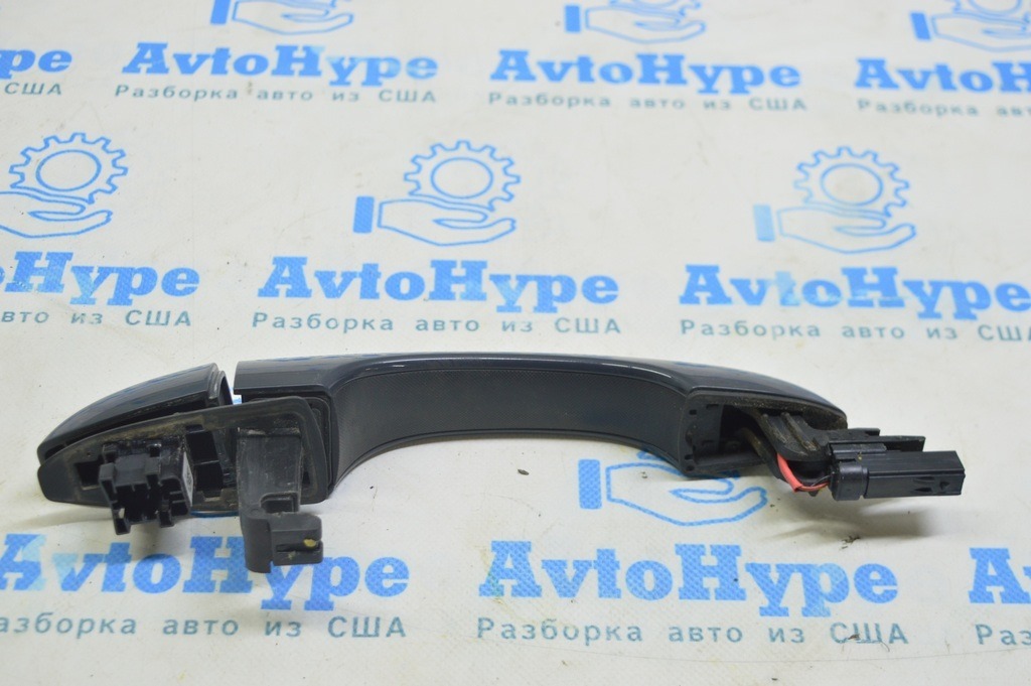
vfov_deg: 23.7
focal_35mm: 57
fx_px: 1631
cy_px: 343
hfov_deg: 35.1
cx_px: 516
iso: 400
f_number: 5.6
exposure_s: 1/20
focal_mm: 38
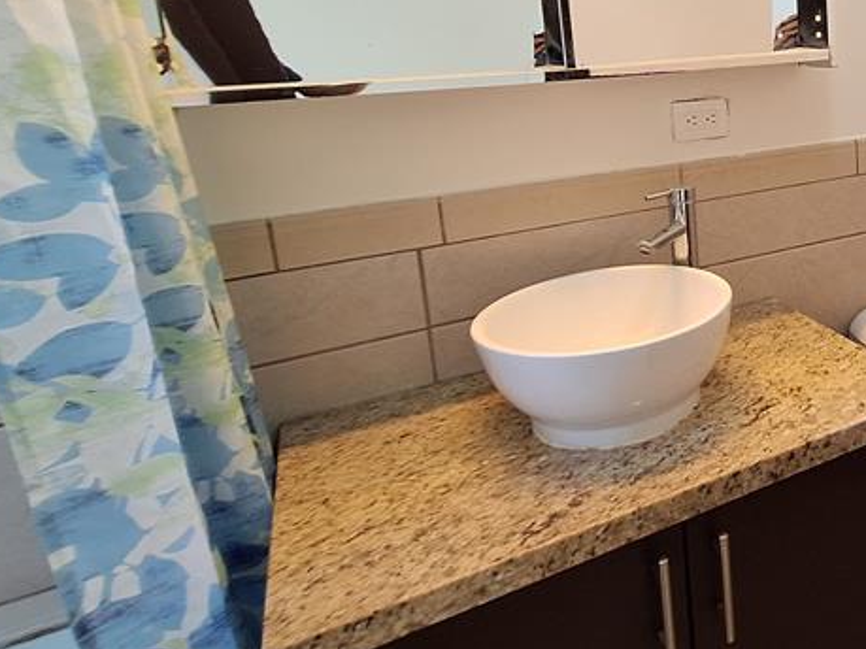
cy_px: 174
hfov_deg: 49.3
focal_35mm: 29
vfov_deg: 46.7
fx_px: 725
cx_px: 881
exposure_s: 1/40
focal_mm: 1.74
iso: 100
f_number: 2.2
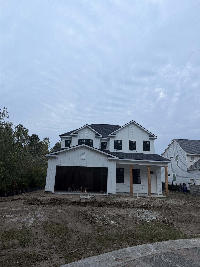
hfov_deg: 56.8
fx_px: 185
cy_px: 134
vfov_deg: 71.6
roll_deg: -3.1
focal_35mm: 24
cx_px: 100
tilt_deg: +12.2
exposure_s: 1/121
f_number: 1.78
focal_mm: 6.76
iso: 100
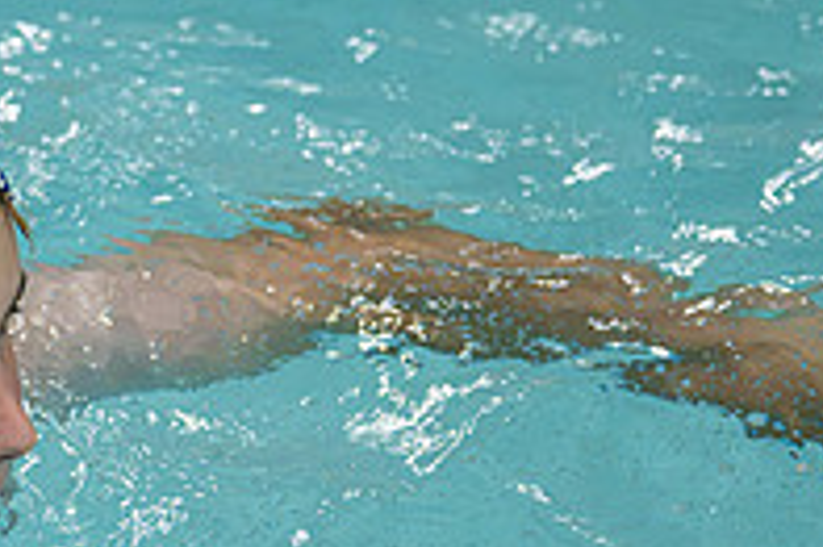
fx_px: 7401
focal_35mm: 324
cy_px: 436
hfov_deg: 6.3
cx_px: -209
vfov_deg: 4.2
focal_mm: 110
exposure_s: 1/1000
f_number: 4
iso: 9000
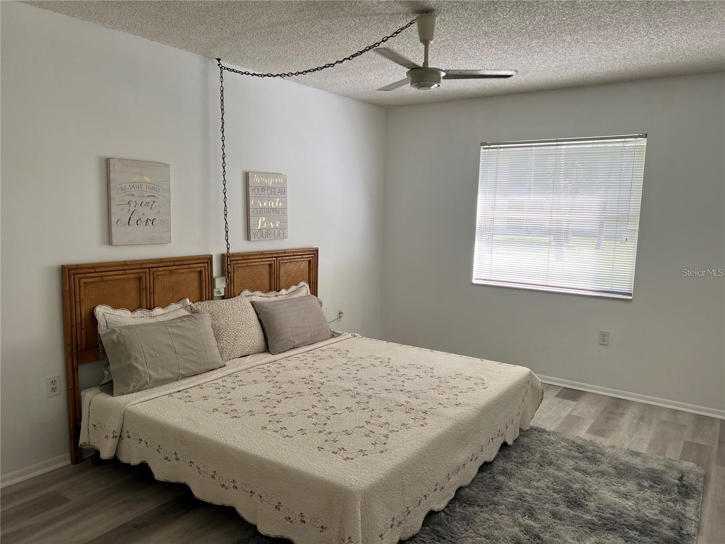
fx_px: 545
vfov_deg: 53.1
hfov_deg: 67.3
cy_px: 272
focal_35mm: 26
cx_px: 362
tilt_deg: -8.5
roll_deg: -1.7
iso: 50
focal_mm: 5.7
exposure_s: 1/163
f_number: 1.5
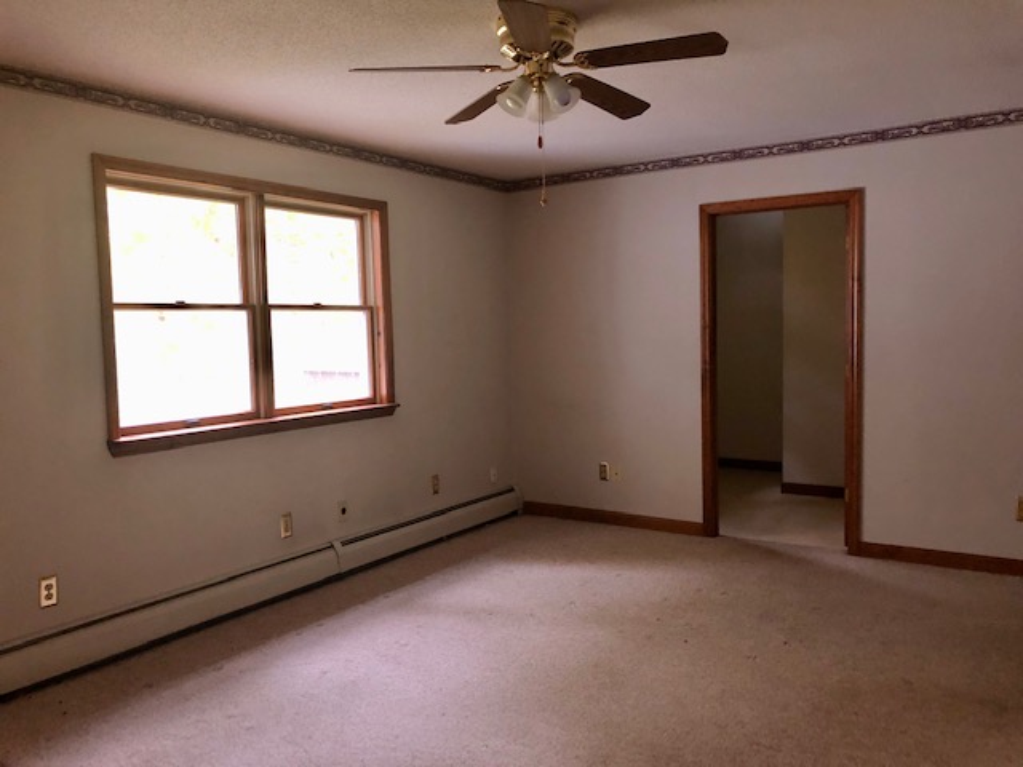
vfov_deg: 49.7
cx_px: 512
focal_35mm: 28
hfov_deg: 63.4
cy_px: 384
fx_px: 827
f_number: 1.8
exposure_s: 1/9
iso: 100
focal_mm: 3.99
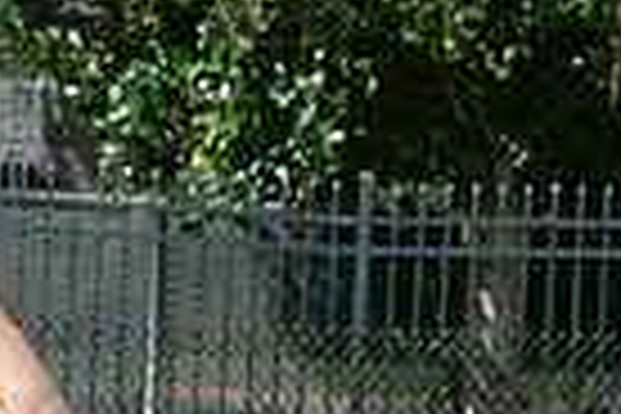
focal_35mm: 934
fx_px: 16110
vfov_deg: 1.5
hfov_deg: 2.2
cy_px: 631
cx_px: -397
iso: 250
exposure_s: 1/1000
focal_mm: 70
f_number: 5.6
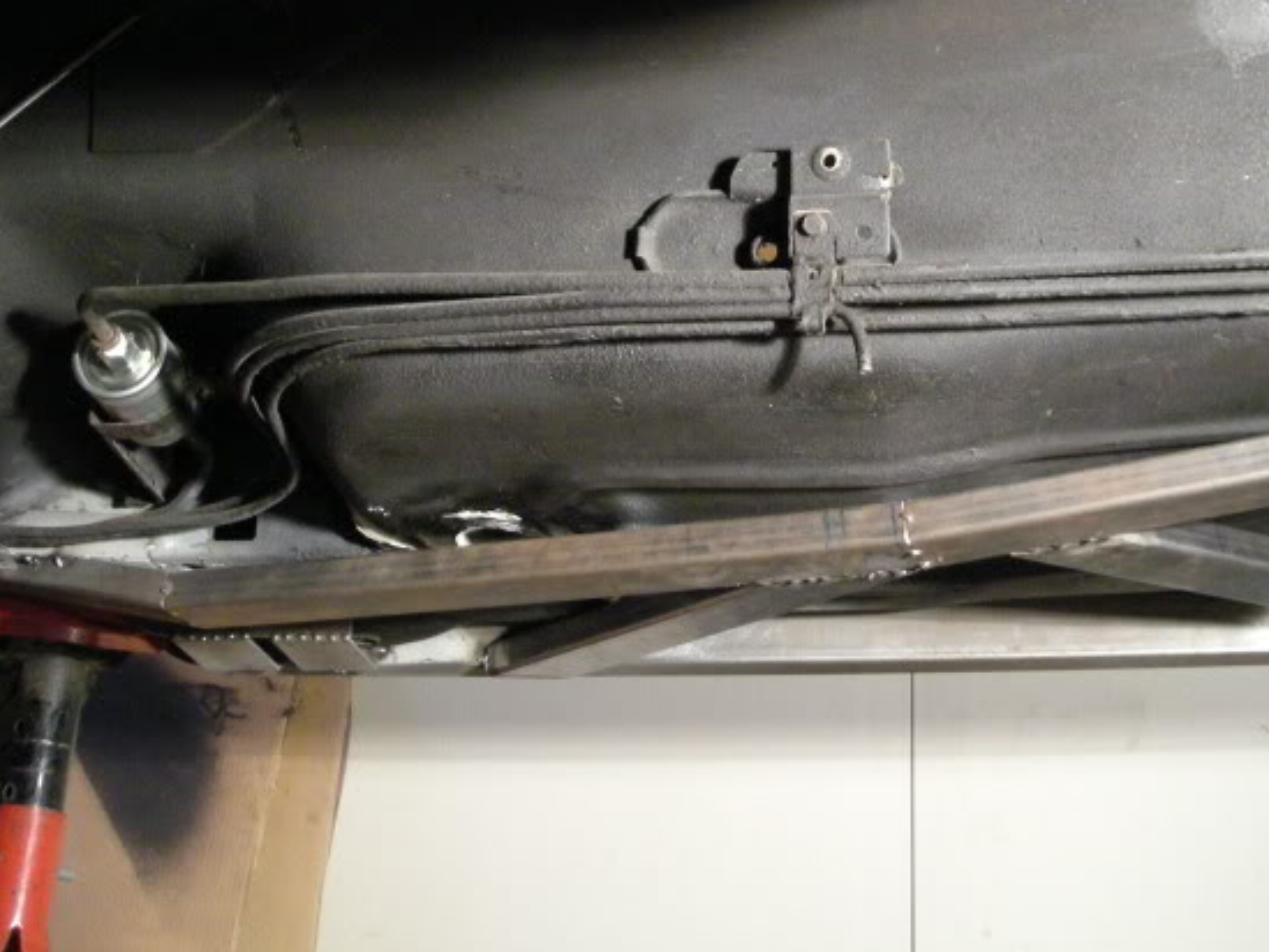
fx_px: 1870
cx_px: 862
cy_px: 266
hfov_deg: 37.0
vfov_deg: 28.2
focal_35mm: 51
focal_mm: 5.7
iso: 463
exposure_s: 1/8
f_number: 2.8
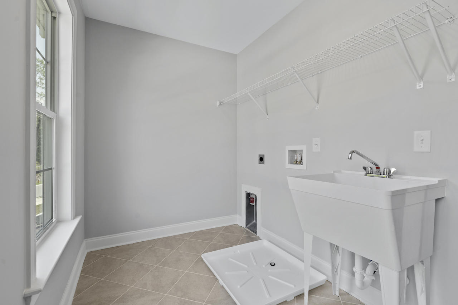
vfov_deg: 73.7
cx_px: 229
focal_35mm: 16
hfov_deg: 96.7
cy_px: 152
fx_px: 204
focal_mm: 16
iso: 100
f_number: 7.1
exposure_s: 1/25
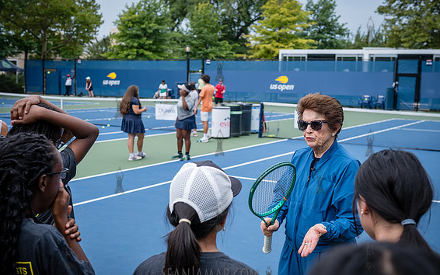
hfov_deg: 42.6
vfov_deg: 27.4
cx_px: 219
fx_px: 564
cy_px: 143
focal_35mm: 47
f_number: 4.5
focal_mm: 45
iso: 400
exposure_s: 1/800
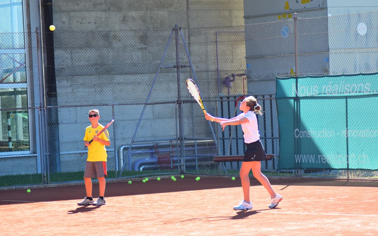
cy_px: 125
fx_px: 1741
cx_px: 189
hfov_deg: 12.4
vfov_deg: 7.8
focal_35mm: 169
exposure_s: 1/1250
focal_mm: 110
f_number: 4
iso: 800
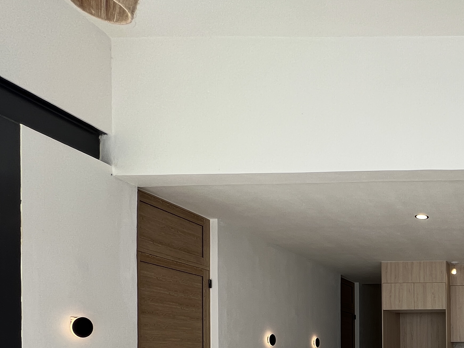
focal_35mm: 30
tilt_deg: -0.2
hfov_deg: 43.7
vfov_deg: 40.1
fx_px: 402
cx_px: 527
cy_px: 360
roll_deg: +0.1
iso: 32
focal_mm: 1.57
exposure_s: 1/301
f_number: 1.8
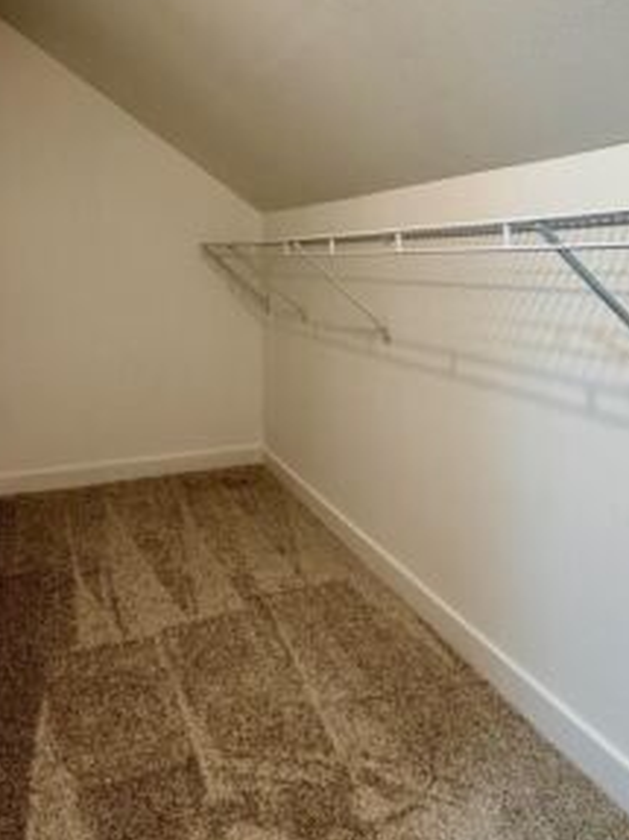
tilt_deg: -0.7
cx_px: 278
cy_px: 277
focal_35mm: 26
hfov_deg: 52.9
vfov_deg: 65.5
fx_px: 630
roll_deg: +0.3
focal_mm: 2.22
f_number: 2.2
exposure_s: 1/120
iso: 320
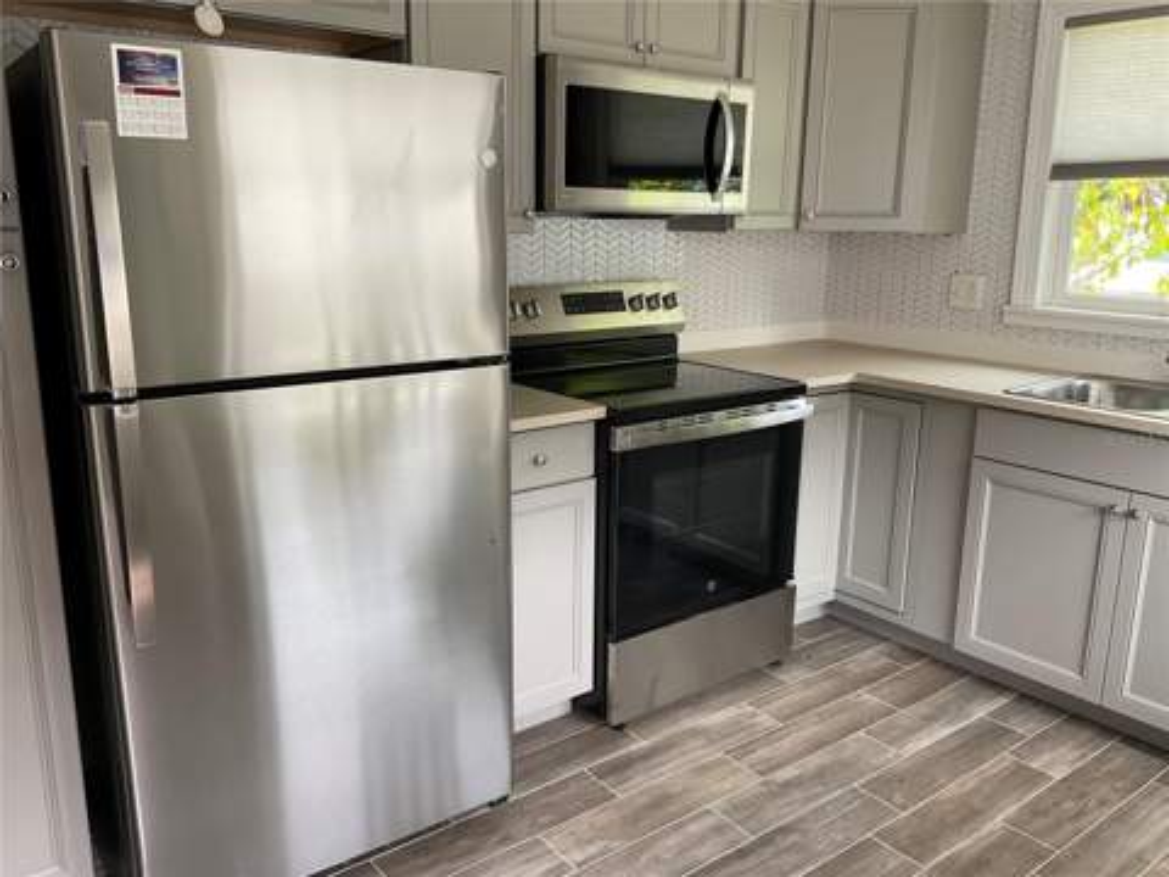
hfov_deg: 61.7
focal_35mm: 29
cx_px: 584
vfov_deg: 48.2
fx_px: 979
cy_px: 438
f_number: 1.8
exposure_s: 1/91
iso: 64
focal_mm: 3
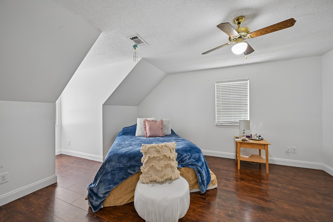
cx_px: 166
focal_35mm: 14
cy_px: 111
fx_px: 129
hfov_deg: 104.3
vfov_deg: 81.2
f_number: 8
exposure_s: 1/15
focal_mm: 14
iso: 180
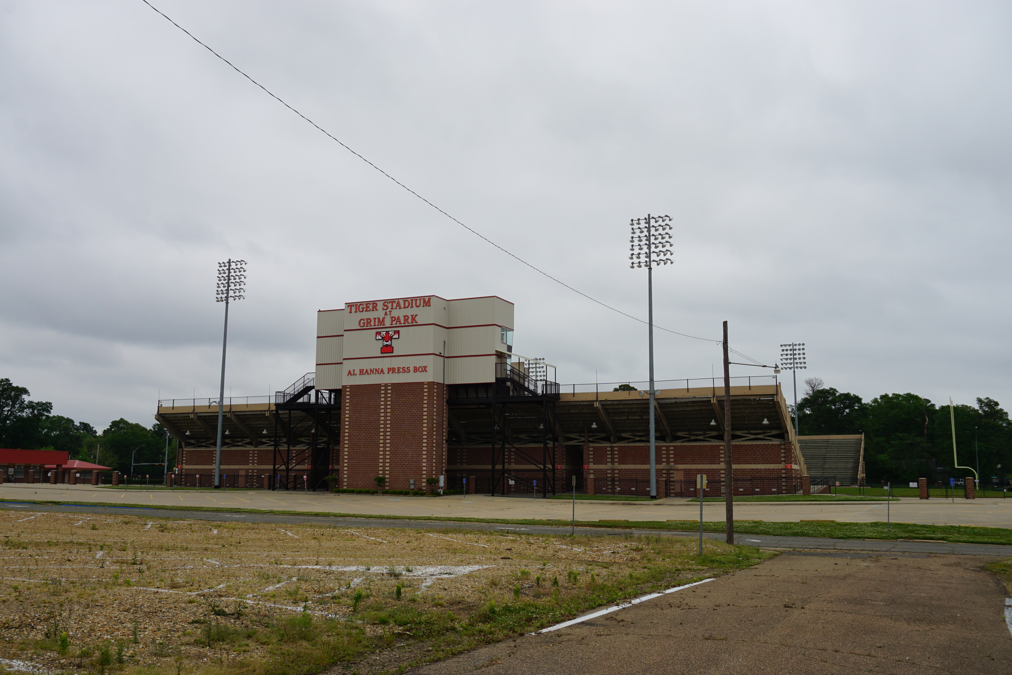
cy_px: 338
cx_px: 506
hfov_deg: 57.2
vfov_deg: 40.0
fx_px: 928
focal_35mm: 33
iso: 100
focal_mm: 22
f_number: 9
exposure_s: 1/100
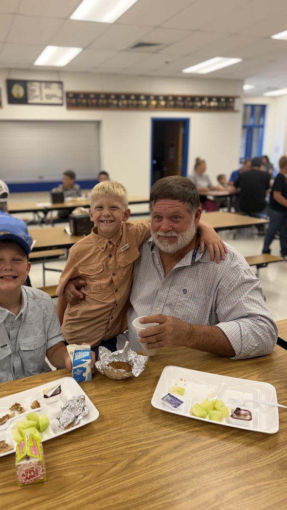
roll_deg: +1.4
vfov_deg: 69.8
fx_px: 365
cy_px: 263
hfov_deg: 42.4
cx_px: 101
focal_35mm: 27
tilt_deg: -14.6
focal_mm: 6.76
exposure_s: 1/120
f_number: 1.78
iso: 250
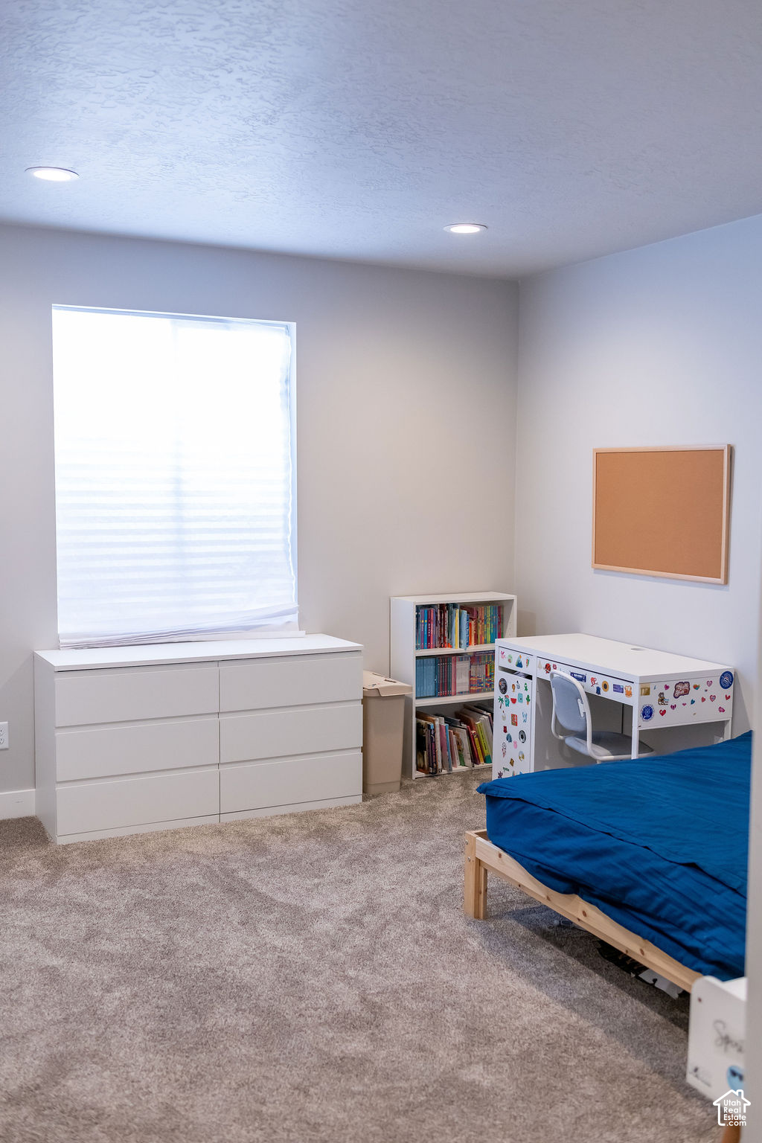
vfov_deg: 54.4
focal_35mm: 35
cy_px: 572
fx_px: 1111
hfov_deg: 37.9
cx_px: 381
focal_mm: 35
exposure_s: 1/250
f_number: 3.2
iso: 1600
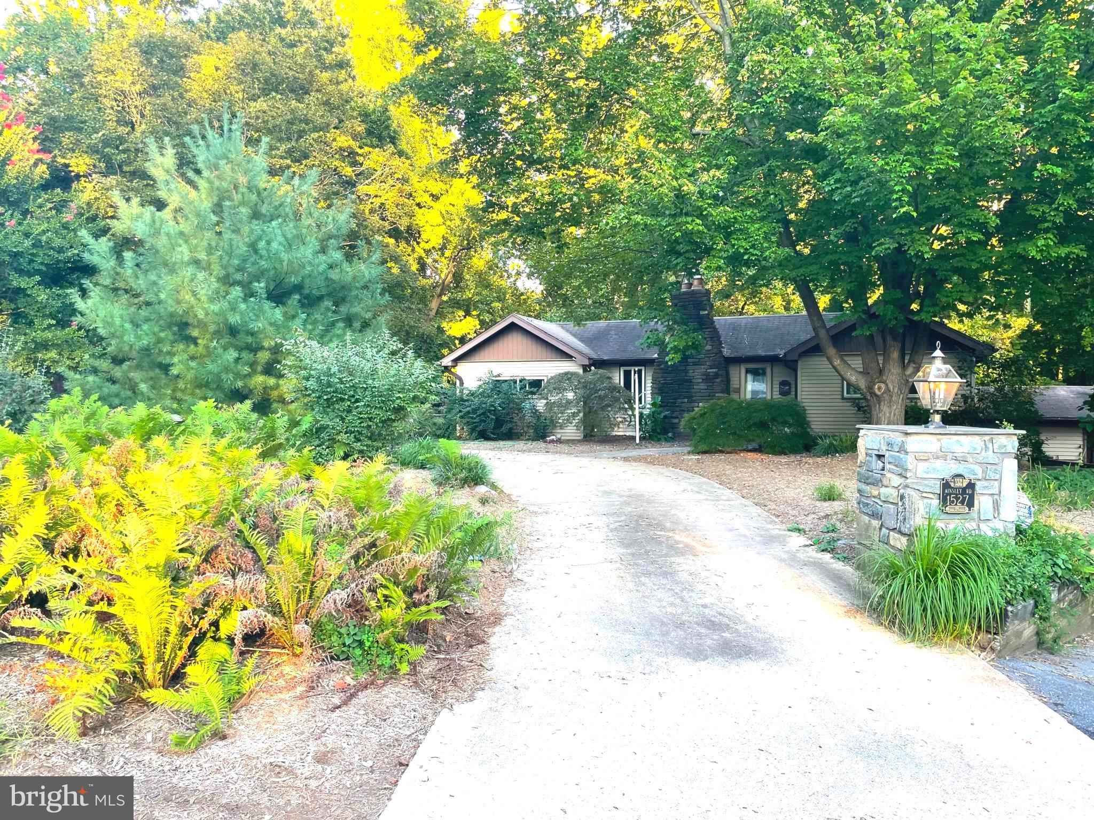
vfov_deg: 53.1
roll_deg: +0.9
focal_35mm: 26
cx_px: 547
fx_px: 822
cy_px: 410
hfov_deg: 67.3
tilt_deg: -0.9
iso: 64
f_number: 1.6
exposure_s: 1/121
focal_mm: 4.2
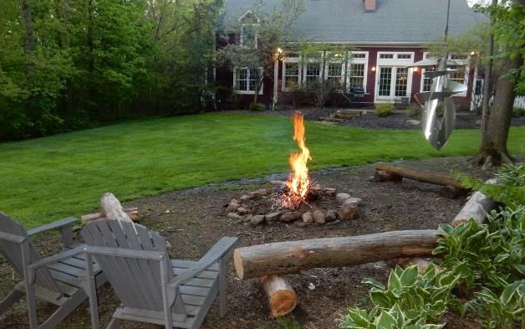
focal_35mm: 27
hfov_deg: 68.4
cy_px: 162
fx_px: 386
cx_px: 260
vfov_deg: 46.1
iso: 250
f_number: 3.7
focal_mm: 4.5
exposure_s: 1/30
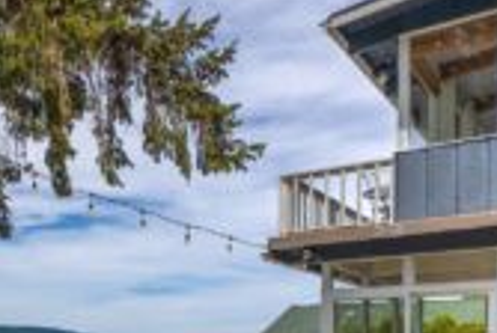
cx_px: 113
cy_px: 376
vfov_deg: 28.2
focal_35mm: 43
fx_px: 595
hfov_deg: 43.6
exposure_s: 1/250
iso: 80
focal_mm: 18
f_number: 7.1
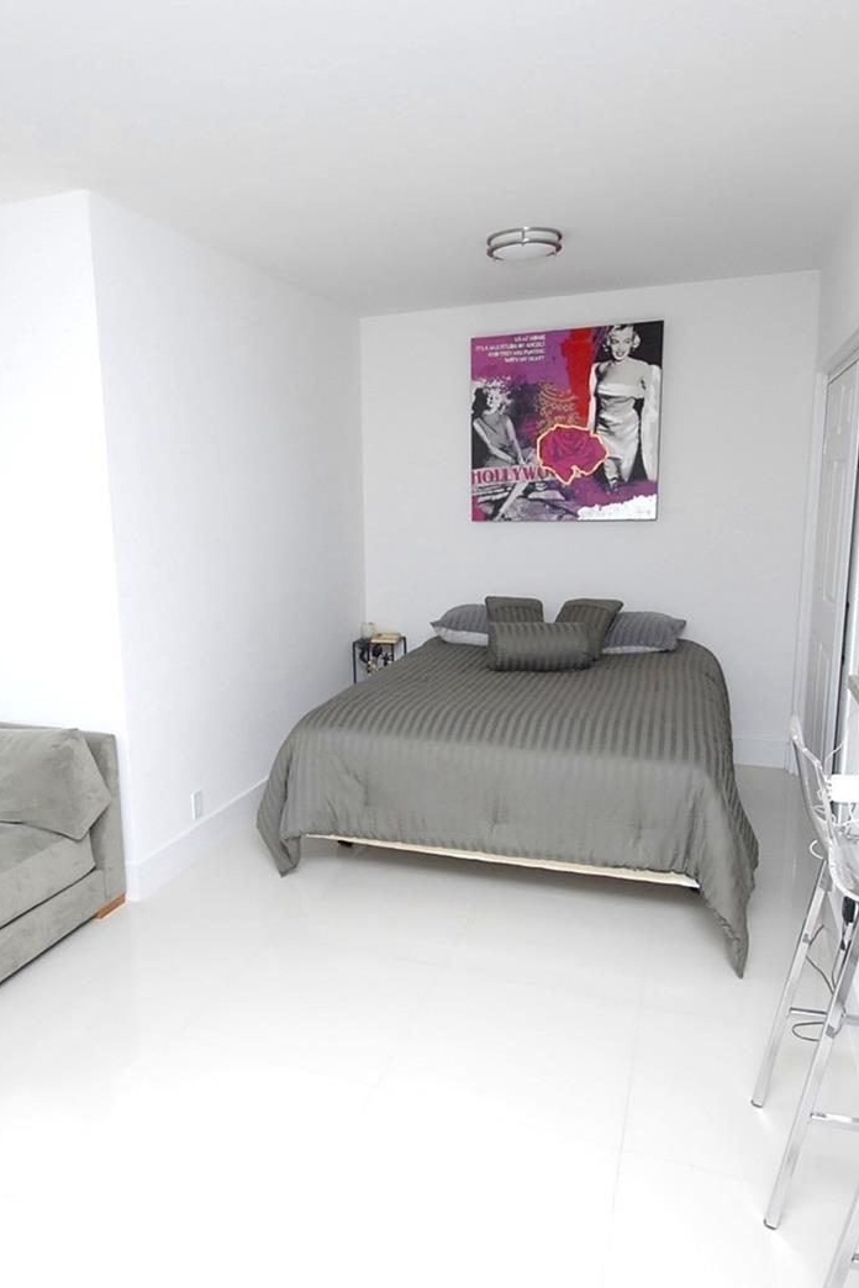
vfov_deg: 76.1
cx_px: 368
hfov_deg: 54.9
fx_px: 823
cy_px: 650
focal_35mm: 23
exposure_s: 1/60
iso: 400
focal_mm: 10
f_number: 5.6
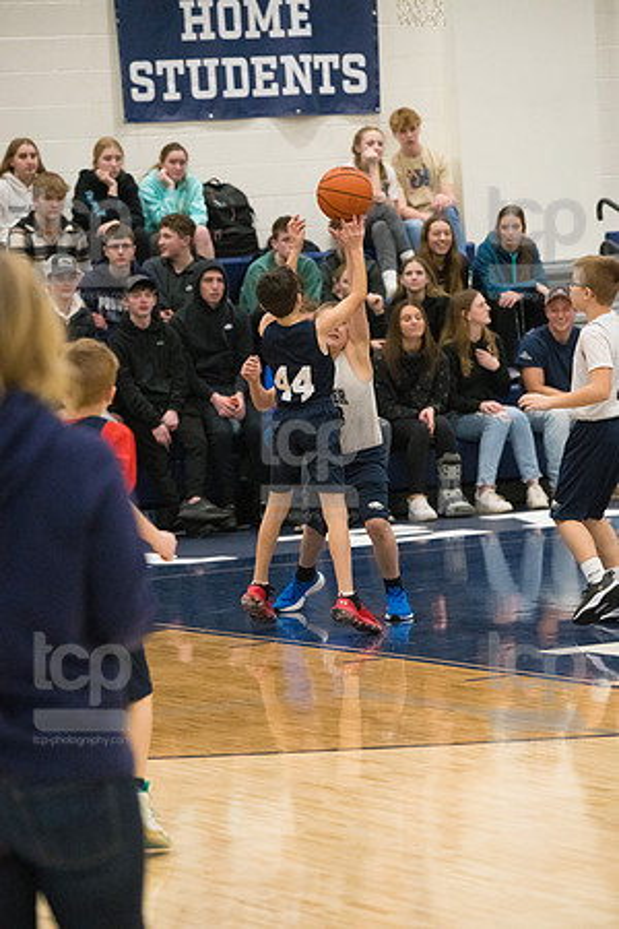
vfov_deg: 12.1
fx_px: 4384
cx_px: 310
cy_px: 464
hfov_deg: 8.1
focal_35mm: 170
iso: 8000
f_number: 4.5
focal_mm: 170
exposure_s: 1/1600
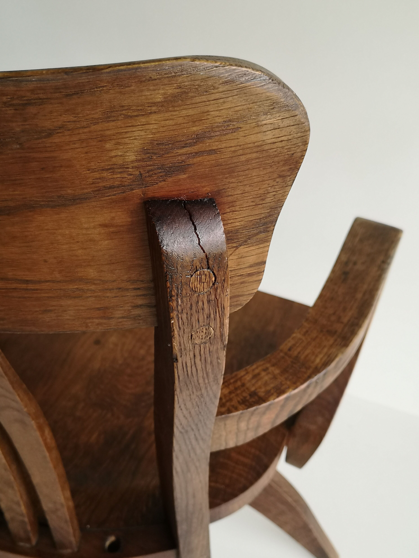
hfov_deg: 42.9
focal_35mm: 33
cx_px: 210
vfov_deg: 55.4
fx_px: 533
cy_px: 279
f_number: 1.8
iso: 64
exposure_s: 1/120
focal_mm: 3.95
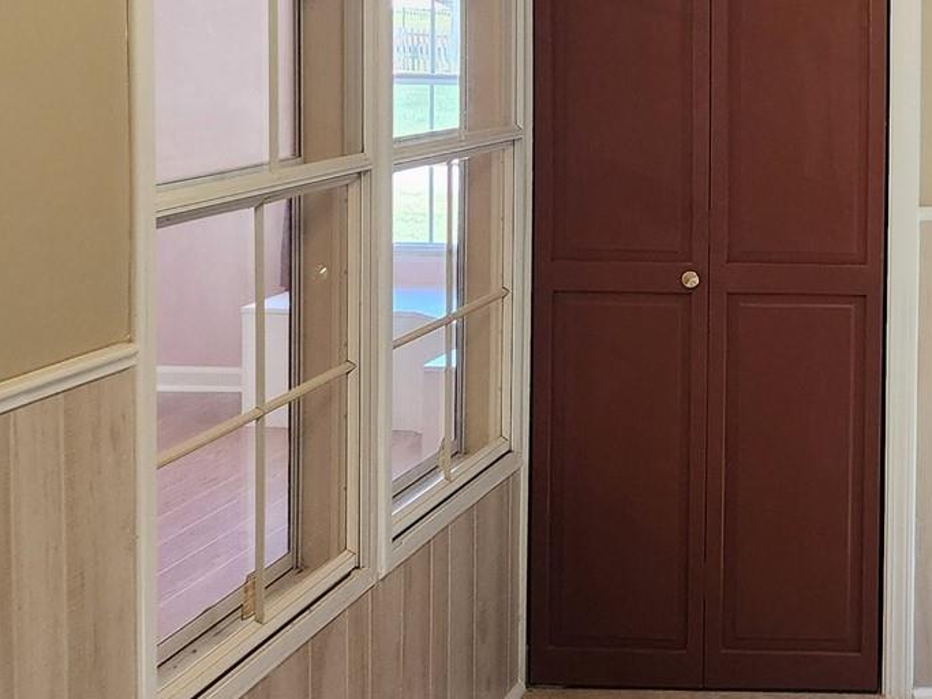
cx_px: 1003
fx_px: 1857
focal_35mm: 69
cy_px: 66
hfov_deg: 26.2
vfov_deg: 20.8
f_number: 1.8
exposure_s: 1/120
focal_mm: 6.4
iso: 250
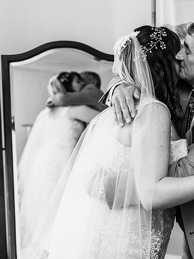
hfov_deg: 21.9
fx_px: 478
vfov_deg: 30.1
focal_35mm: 64
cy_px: 96
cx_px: 206
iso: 125
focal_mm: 35
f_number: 2.5
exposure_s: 1/100
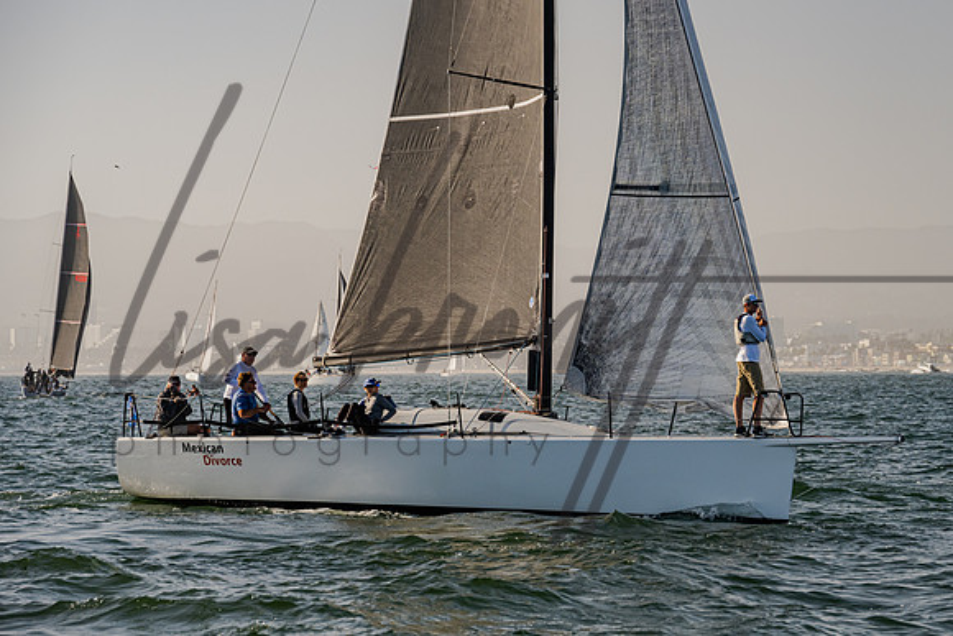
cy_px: 304
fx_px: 4056
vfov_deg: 9.0
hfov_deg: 13.4
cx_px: 548
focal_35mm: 153
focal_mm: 125
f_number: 6.3
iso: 400
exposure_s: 1/1000
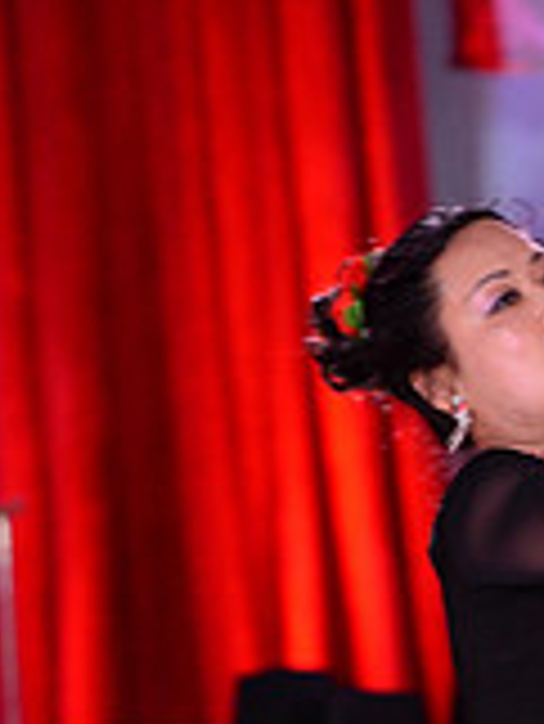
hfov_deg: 2.6
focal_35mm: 570
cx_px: 735
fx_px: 11928
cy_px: 1106
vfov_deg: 3.5
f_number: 4
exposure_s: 1/250
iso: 1600
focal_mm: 165
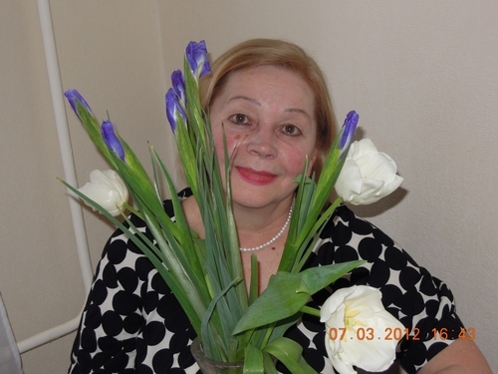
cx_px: 249
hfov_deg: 31.2
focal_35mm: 62
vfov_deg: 23.7
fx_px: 892
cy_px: 187
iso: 200
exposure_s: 1/60
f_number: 4.2
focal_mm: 11.1
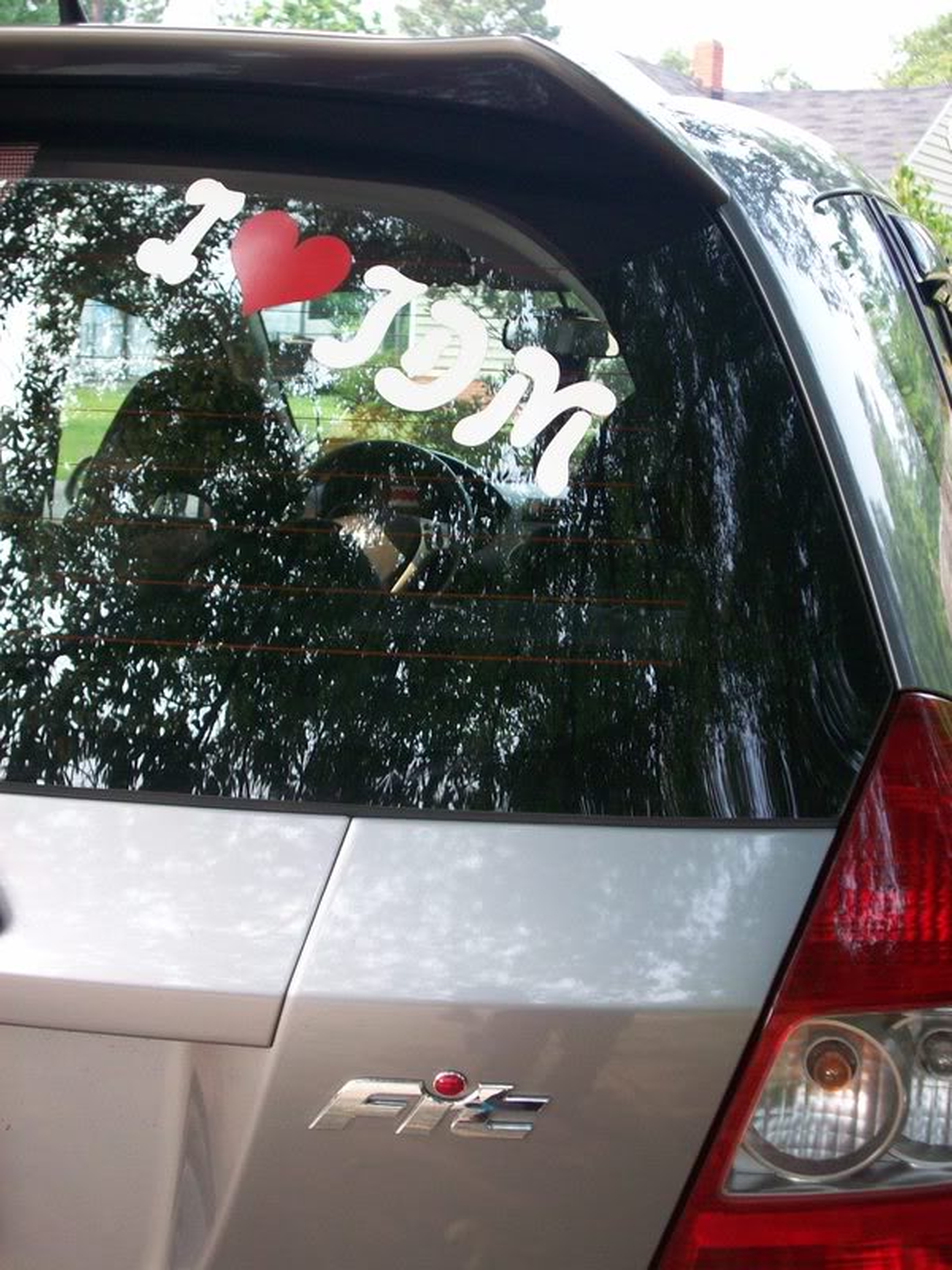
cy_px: 635
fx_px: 1980
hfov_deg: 27.0
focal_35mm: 54
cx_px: 476
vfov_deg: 35.5
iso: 80
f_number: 3.4
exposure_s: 1/98.8
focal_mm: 9
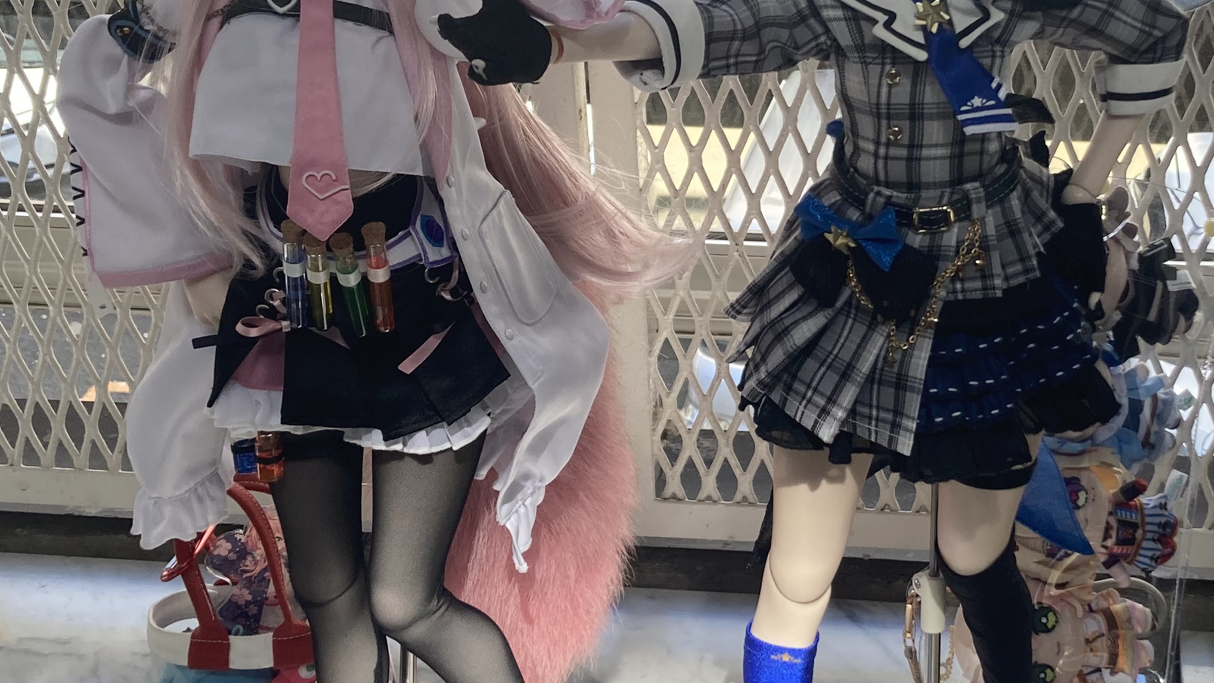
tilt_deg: -19.4
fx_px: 1996
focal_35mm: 62
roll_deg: -1.7
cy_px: 289
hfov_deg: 33.3
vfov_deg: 19.4
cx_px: 866
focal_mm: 3.99
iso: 20
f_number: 1.8
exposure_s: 1/318
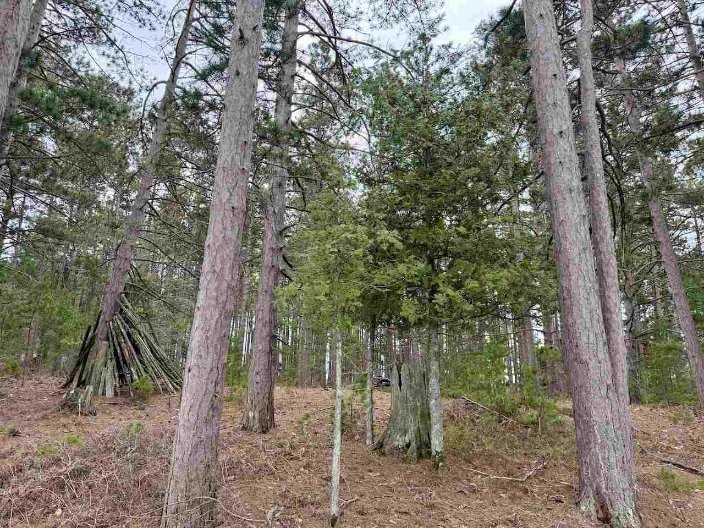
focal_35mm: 24
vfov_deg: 56.8
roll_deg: -1.4
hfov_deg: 71.6
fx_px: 488
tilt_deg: +13.4
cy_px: 264
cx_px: 352
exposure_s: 1/788
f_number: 1.78
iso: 100
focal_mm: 6.76
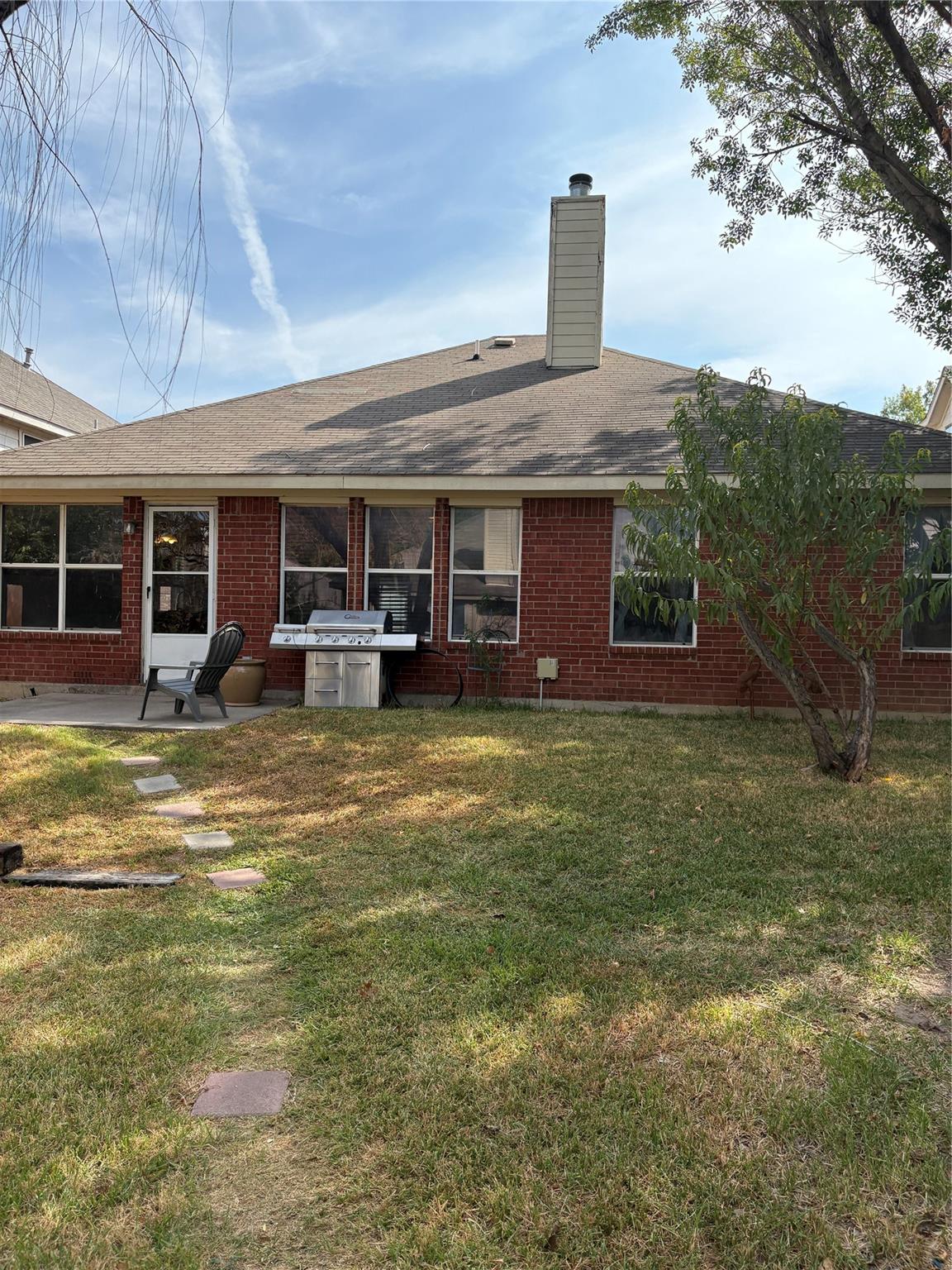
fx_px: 953
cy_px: 635
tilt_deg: -0.2
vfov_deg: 67.3
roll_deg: -1.9
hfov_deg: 53.1
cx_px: 476
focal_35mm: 26
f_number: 1.6
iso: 50
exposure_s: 1/2538
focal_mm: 5.96
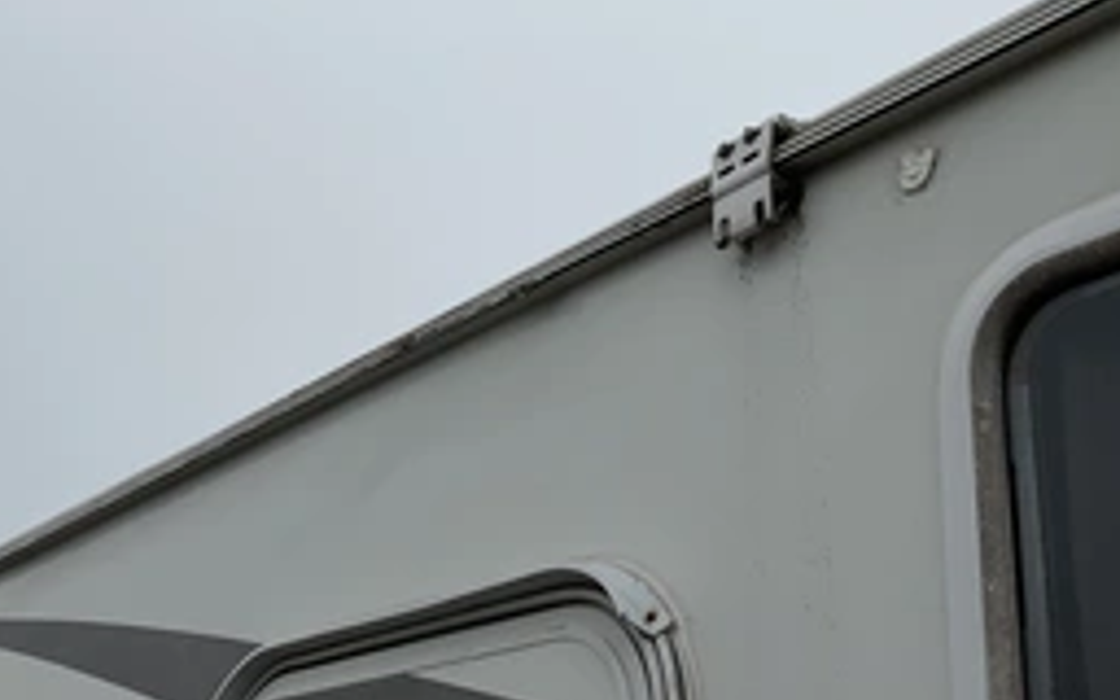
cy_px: 184
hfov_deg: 41.3
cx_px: 376
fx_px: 1465
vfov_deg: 26.6
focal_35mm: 48
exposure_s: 1/4785
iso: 25
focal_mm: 3
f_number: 1.8
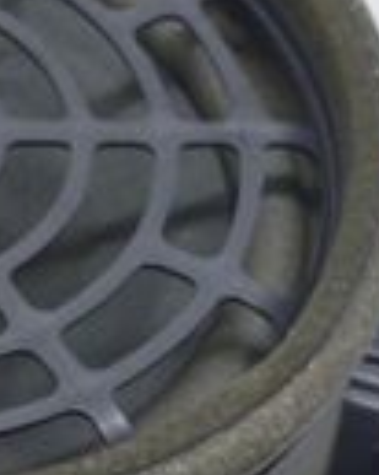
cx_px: -158
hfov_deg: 7.5
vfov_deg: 9.5
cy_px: 381
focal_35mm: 202
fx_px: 2840
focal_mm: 29
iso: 400
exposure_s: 1/20
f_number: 5.6
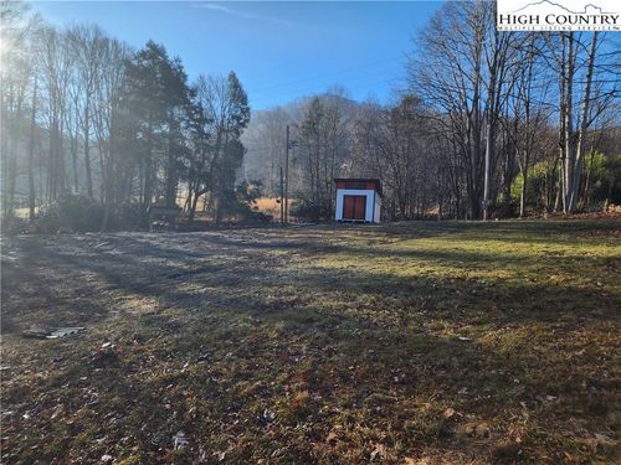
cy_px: 232
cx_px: 310
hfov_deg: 73.9
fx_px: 413
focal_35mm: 23
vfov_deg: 58.9
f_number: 1.8
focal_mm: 6.4
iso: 12
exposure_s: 1/499
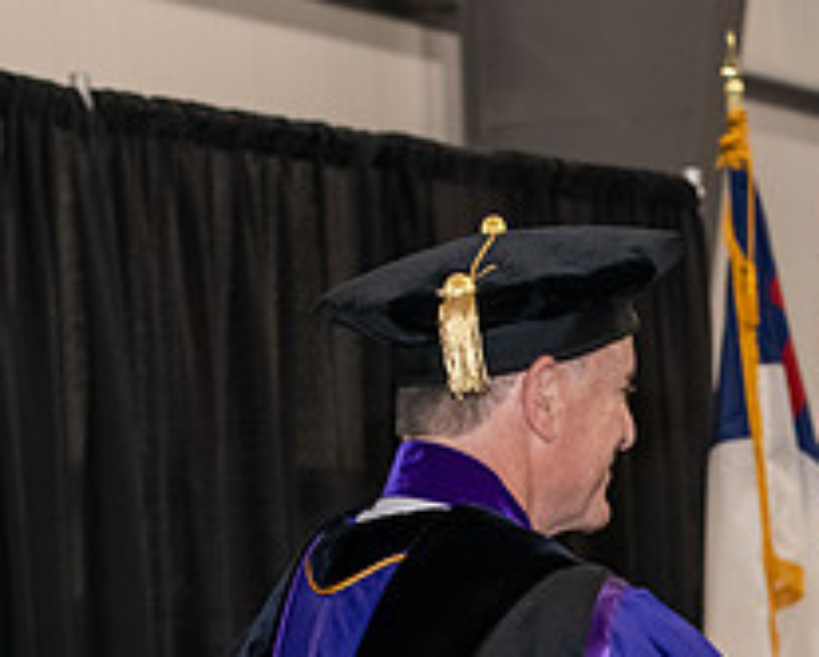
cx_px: 914
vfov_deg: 8.3
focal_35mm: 184
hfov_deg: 10.4
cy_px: 734
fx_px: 4464
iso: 2500
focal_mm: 70
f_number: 5
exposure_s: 1/200
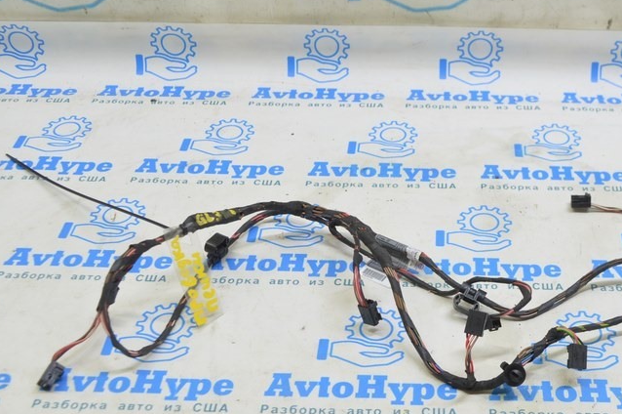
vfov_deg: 25.3
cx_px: 428
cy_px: 287
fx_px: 915
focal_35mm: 53
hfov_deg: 37.0
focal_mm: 22
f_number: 5.6
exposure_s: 1/20
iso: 400
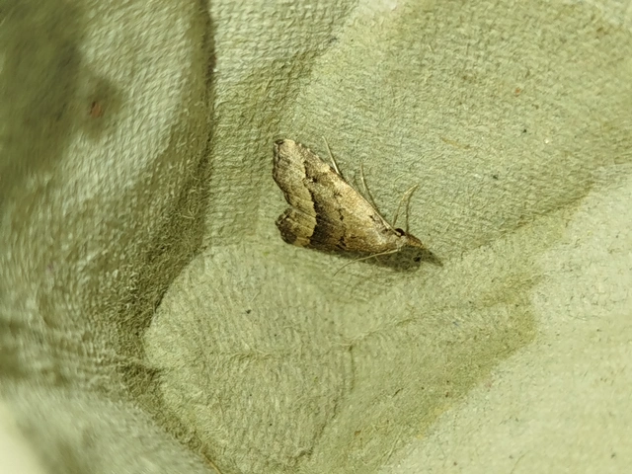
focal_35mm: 67
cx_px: 316
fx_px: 1223
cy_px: 237
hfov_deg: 29.0
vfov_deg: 21.9
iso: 64
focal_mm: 5.31
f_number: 1.7
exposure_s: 1/50
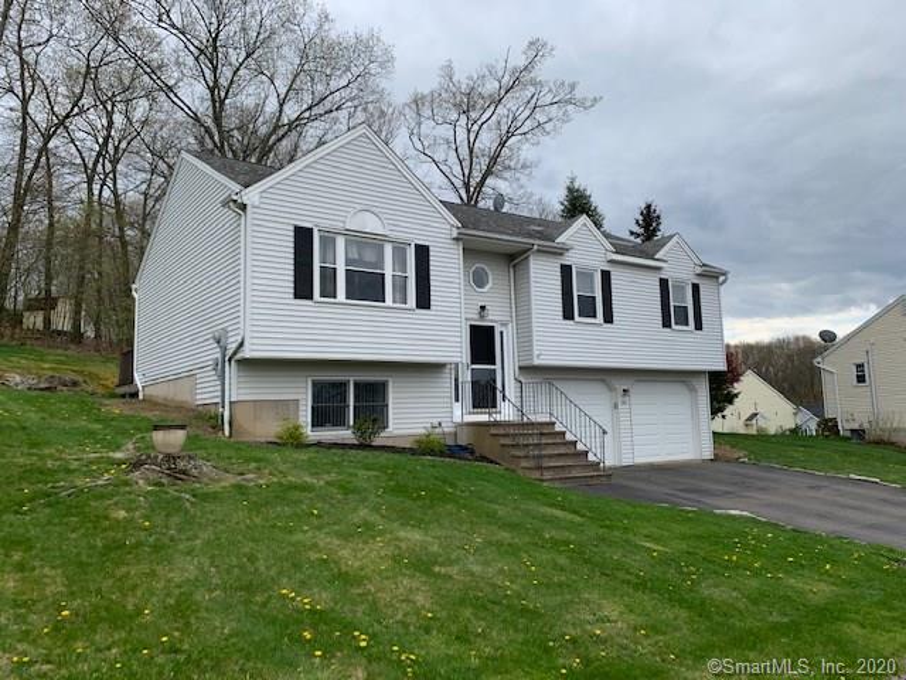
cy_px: 340
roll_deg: +1.3
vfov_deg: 53.1
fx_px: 680
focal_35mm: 26
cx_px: 453
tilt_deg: +8.0
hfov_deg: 67.3
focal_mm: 4.25
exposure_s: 1/864
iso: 25
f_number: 1.8
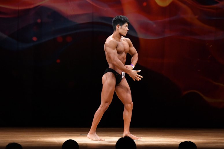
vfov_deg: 6.1
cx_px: 112
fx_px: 1399
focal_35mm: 225
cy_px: 74
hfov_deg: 9.2
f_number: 5.6
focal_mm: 150
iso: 4000
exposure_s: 1/400
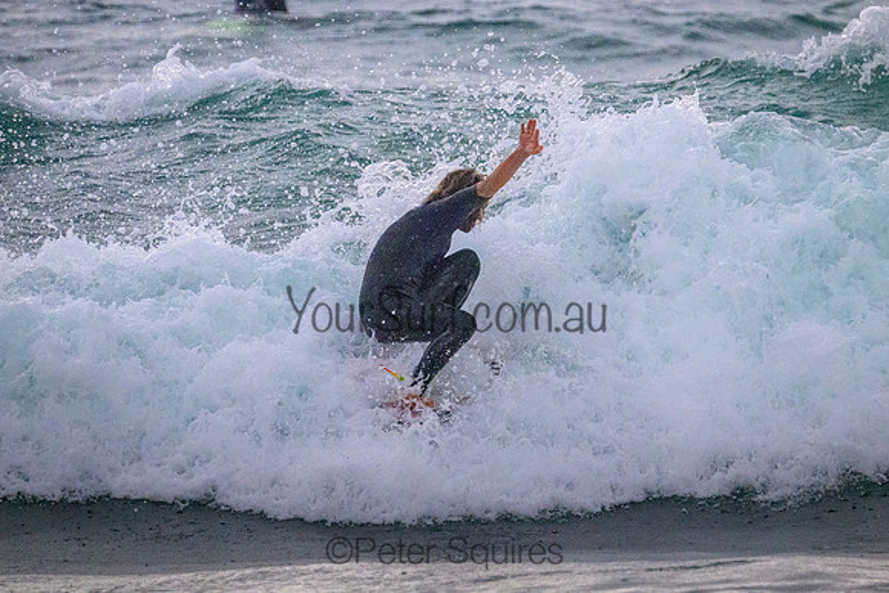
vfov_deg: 1.9
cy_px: 232
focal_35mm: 730
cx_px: 443
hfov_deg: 2.8
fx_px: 18042
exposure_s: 1/2000
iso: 9000
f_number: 11
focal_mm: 600
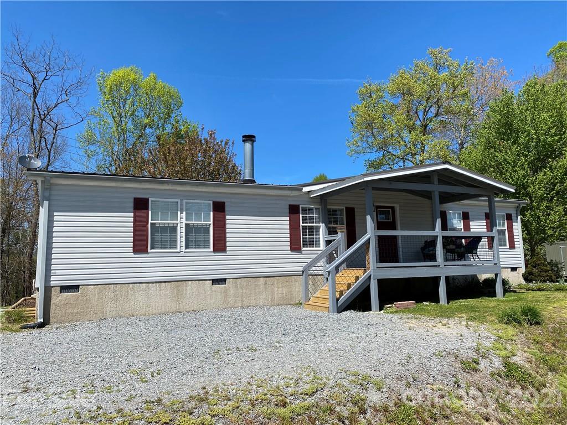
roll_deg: +1.3
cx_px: 284
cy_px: 212
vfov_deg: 53.1
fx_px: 426
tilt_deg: +8.8
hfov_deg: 67.3
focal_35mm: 26
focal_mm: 4.25
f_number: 1.8
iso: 32
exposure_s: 1/2967
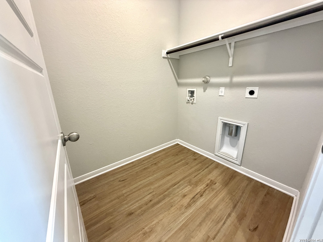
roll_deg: +1.9
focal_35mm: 14
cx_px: 162
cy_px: 121
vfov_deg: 85.7
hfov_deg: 102.1
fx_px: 131
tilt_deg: -16.7
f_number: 2.2
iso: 400
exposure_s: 1/60
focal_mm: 2.22
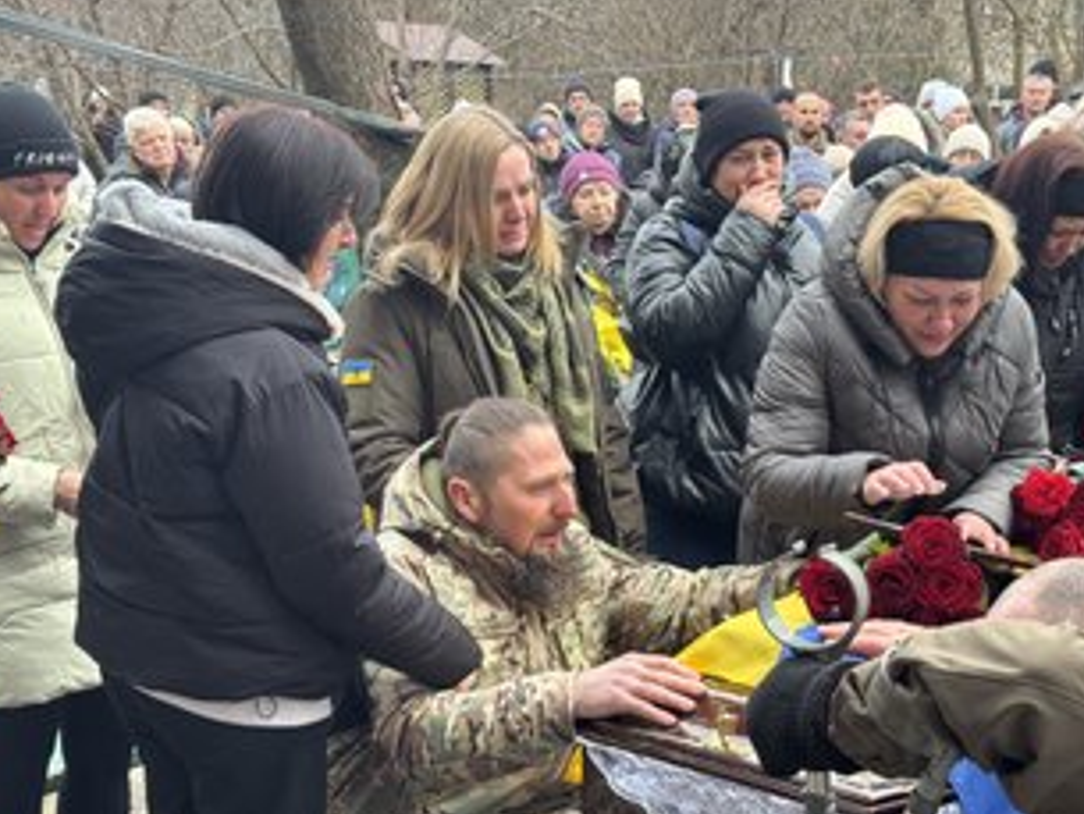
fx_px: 1974
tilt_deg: -13.0
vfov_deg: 23.2
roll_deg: +0.3
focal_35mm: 63
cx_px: 668
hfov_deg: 30.6
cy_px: 519
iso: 100
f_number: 1.78
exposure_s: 1/93
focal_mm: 6.76
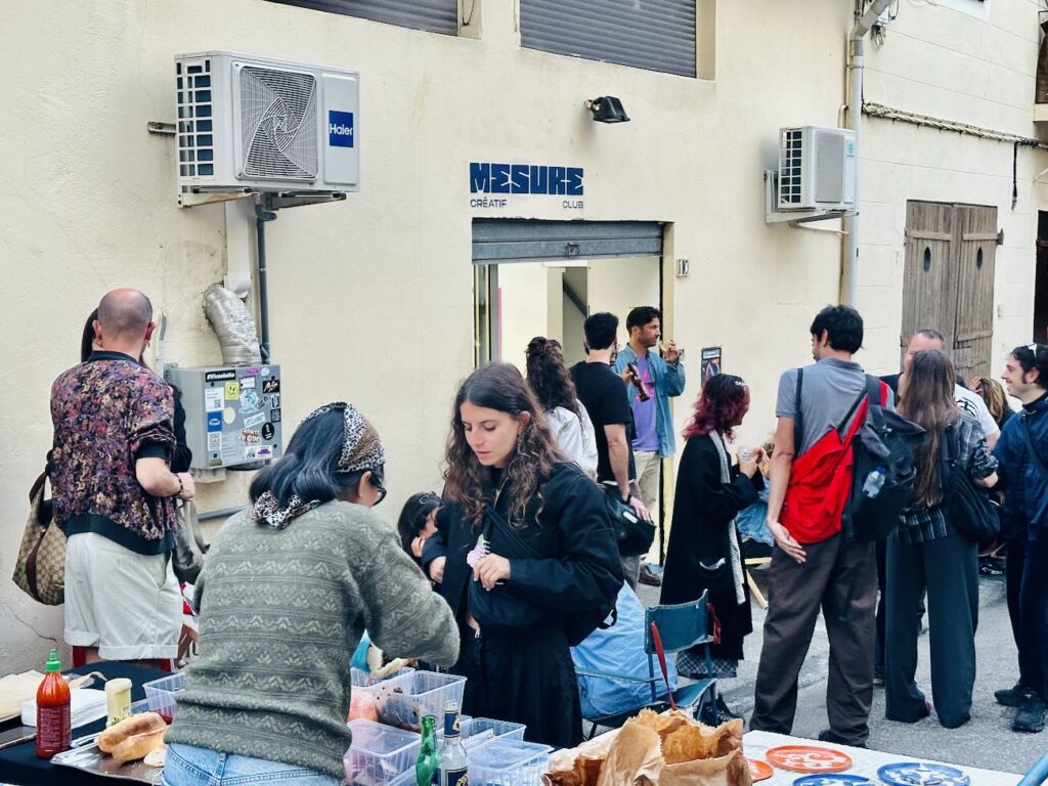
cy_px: 393
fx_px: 1453
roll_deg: +0.2
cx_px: 524
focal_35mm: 48
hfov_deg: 39.7
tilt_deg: -6.7
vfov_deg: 30.3
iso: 250
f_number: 1.78
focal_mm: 6.86
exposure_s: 1/48
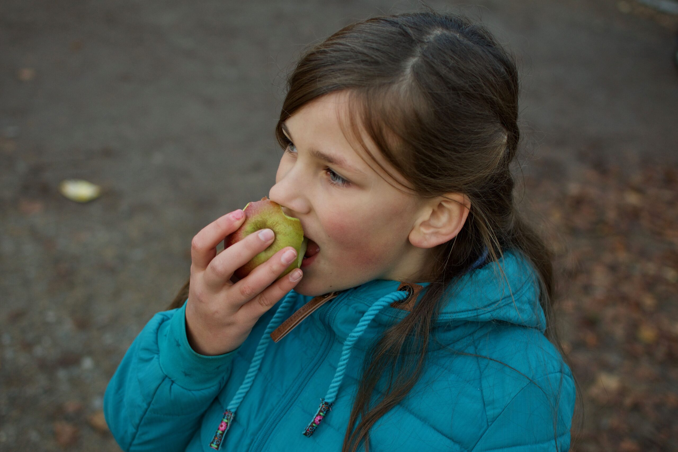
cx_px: 339
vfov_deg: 25.8
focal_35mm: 52
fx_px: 989
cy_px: 226
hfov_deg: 37.8
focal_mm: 35
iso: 400
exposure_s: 1/400
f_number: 2.5
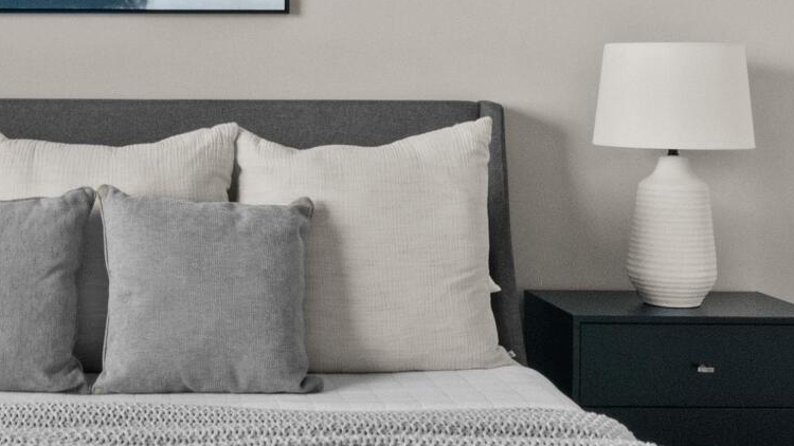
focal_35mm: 67
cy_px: 72
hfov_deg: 30.6
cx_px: 142
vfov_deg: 17.8
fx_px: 1411
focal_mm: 16
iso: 1600
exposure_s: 1/4
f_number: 20
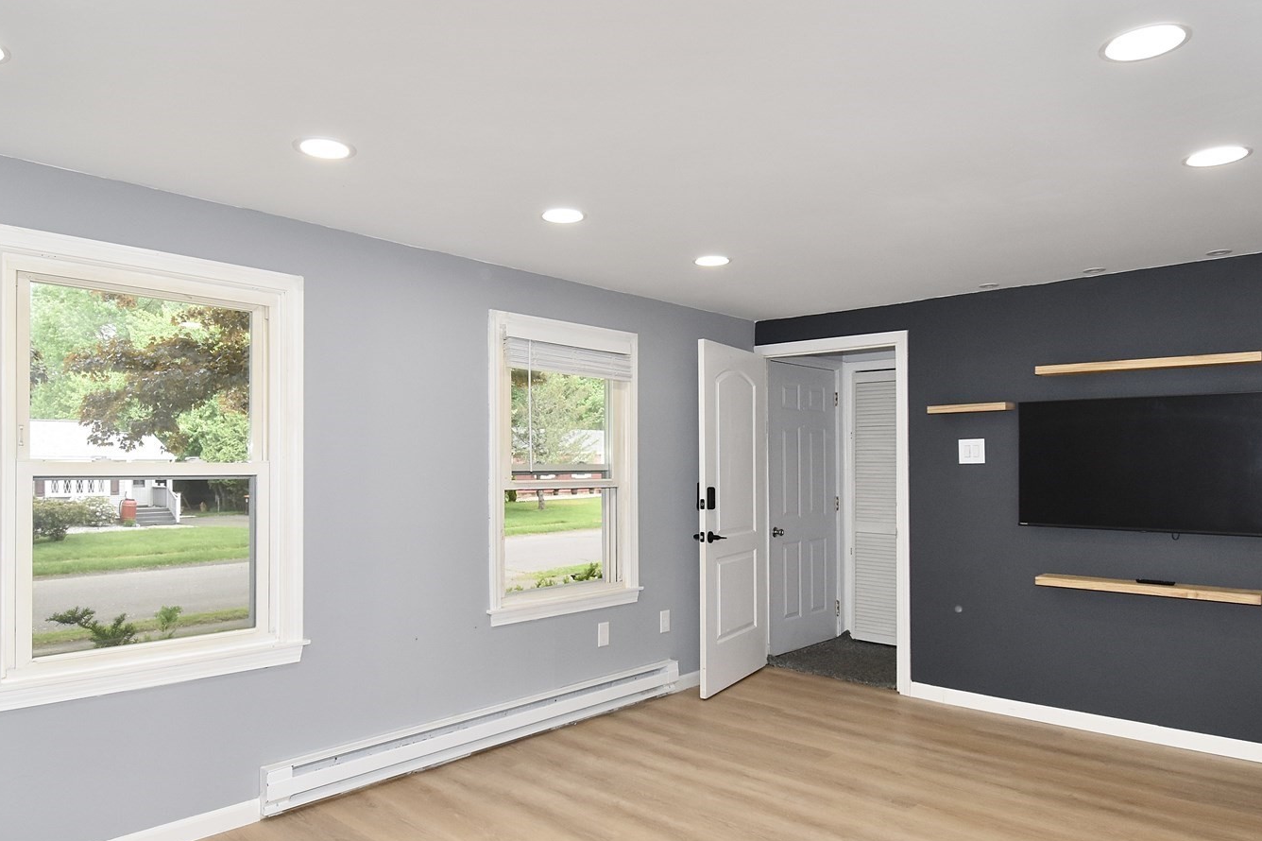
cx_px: 592
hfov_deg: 76.0
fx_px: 806
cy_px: 463
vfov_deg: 55.0
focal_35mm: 23
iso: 720
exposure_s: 1/125
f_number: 5.6
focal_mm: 10
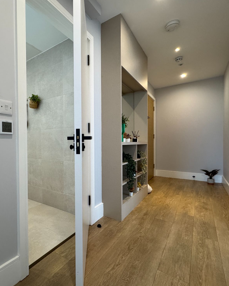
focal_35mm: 19
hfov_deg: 67.7
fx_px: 161
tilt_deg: -0.1
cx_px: 67
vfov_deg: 83.3
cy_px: 147
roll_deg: +1.0
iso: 320
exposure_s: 1/99
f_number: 2.2
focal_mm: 2.22
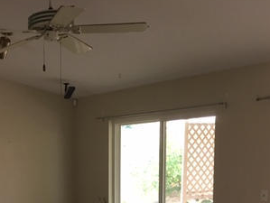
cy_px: 210
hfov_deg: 29.1
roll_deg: +2.7
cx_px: -1
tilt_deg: -6.8
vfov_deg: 22.6
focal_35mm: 62
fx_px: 484
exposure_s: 1/15
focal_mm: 4.15
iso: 50
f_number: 2.2
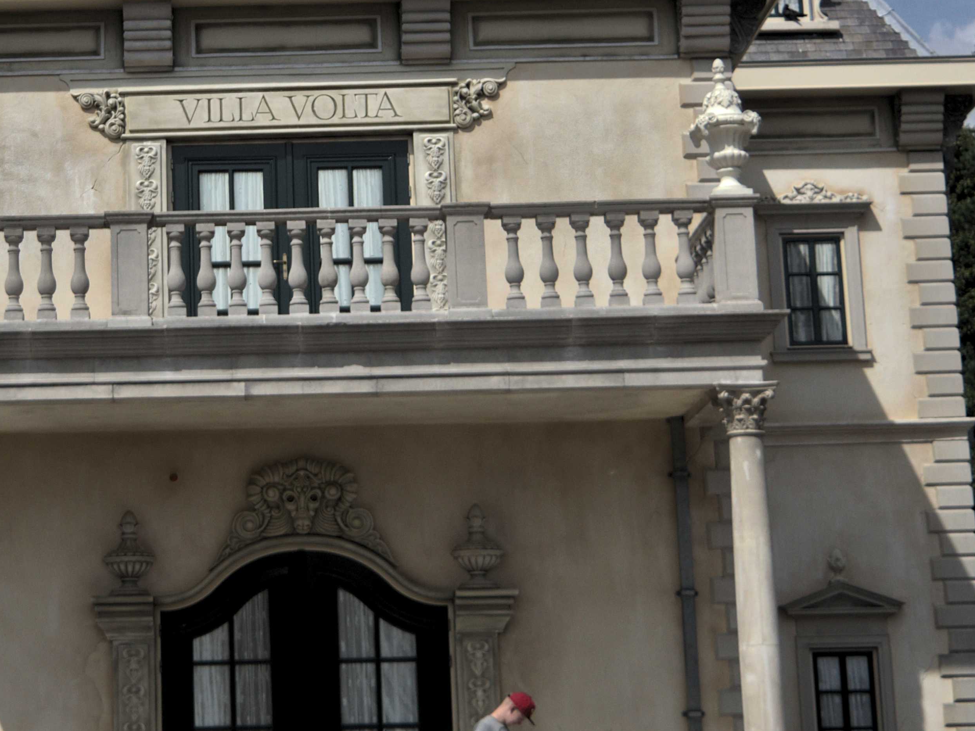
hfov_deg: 20.6
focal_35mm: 94
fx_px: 2652
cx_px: 194
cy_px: 200
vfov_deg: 15.6
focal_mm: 27
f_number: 4
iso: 400
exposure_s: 1/4000
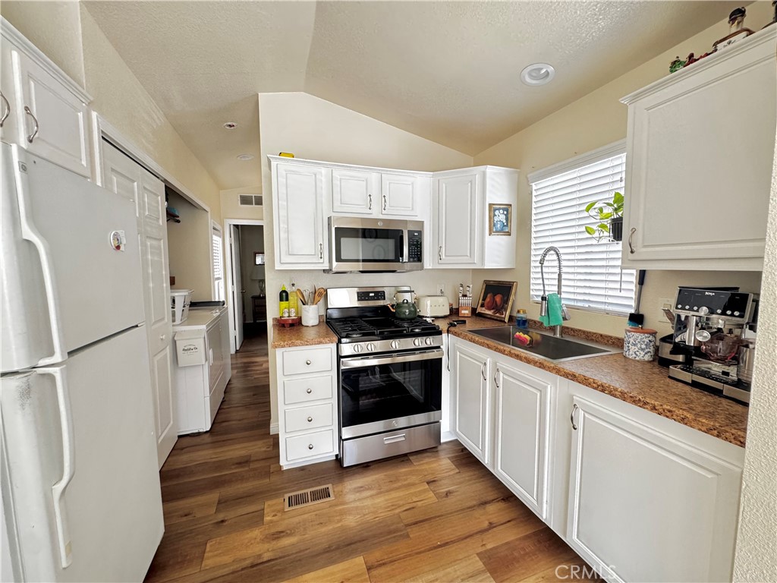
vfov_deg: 85.7
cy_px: 292
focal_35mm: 14
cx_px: 388
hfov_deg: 102.1
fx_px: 314
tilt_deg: -5.7
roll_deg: +0.2
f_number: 2.2
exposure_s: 1/60
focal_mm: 2.22
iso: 400
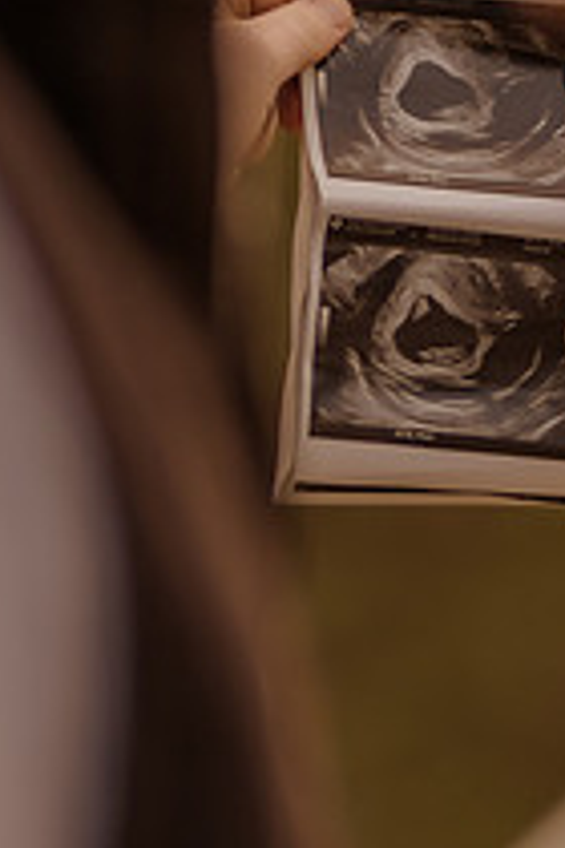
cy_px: 275
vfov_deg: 7.6
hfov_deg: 5.1
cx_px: 355
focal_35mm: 272
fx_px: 6403
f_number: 1.4
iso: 320
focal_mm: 85
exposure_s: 1/1250
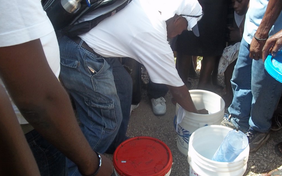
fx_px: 300
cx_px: 142
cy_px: 73
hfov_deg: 50.4
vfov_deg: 32.7
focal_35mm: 39
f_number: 3.1
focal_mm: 6.5
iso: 80
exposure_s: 1/400
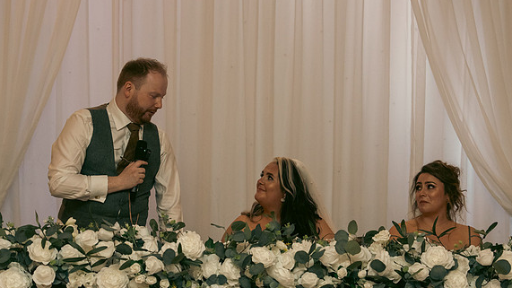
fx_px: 1127
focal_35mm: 83
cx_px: 255
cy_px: 163
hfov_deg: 25.6
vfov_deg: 14.6
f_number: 3.5
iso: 2500
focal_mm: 52
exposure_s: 1/160
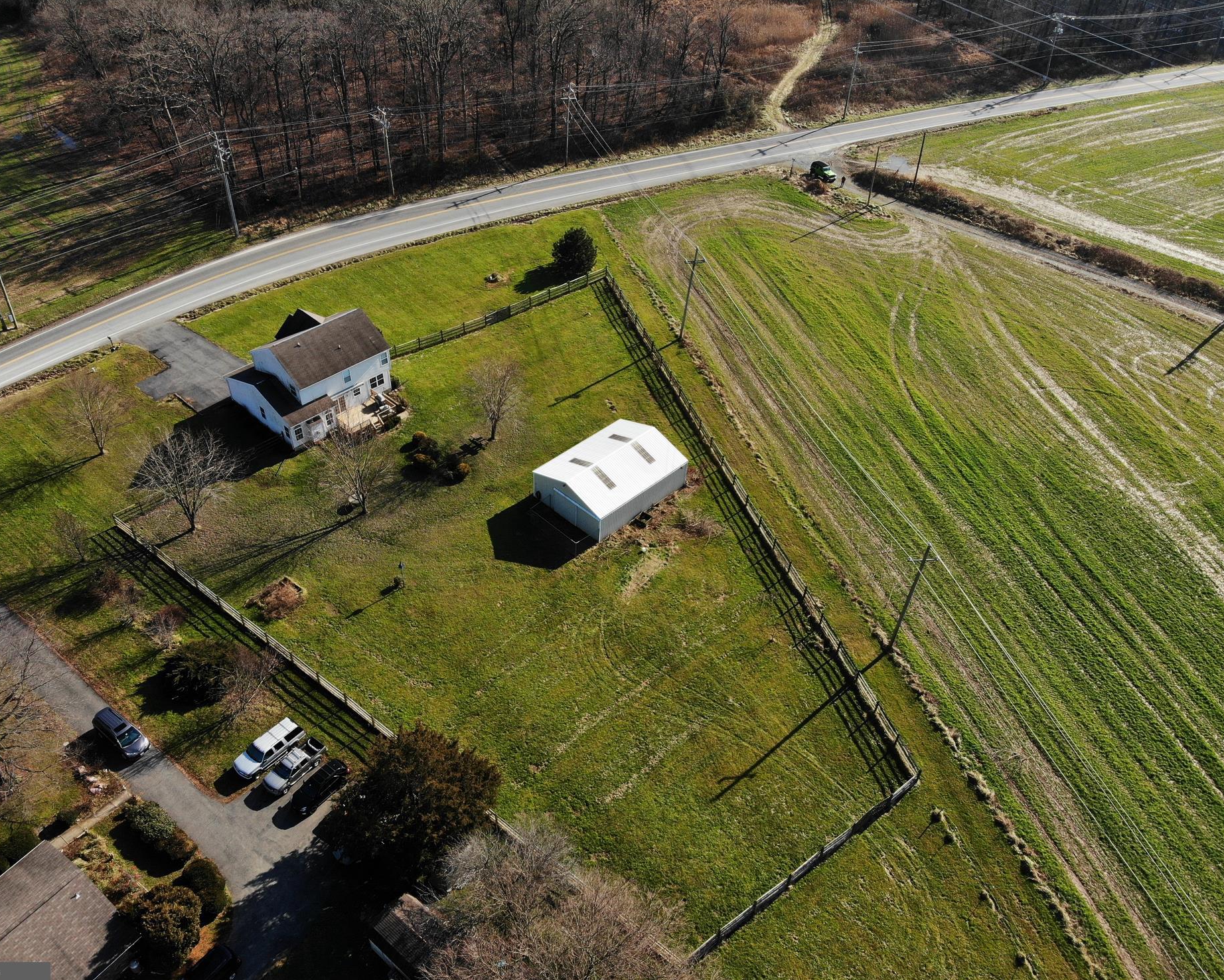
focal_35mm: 26
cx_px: 565
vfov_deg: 54.9
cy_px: 507
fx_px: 942
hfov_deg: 65.9
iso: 100
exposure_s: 1/160
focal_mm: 4.5
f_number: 2.8
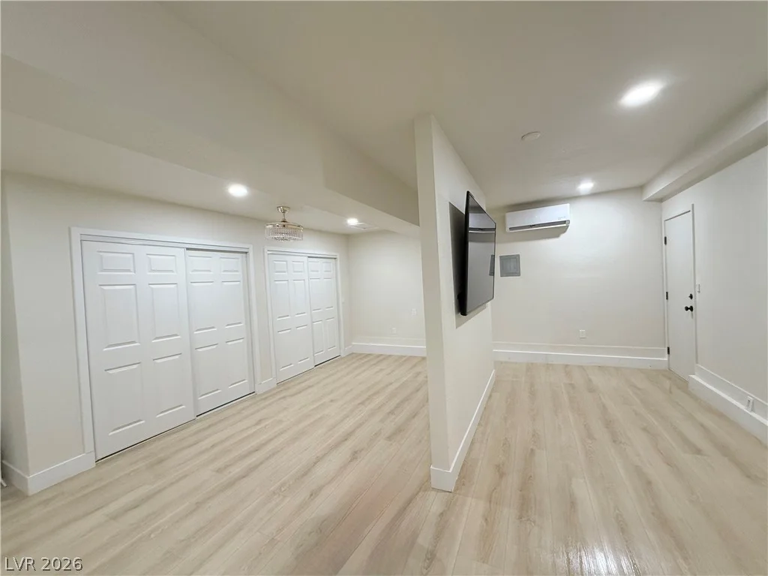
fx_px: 311
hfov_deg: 102.1
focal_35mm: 14
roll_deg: +3.0
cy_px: 288
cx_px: 384
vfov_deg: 85.7
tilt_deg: -0.4
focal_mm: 2.22
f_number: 2.2
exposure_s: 1/120
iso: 320
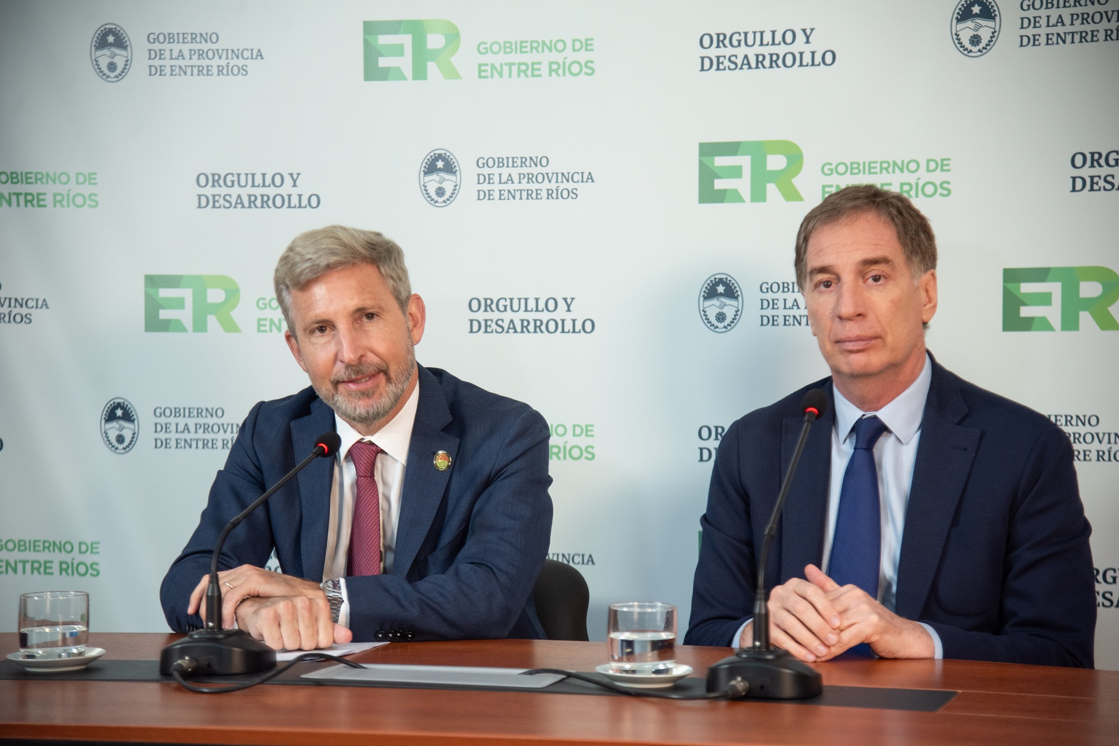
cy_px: 373
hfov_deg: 23.9
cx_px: 560
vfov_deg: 16.1
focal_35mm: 85
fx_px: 2642
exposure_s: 1/250
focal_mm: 85
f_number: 4
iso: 800
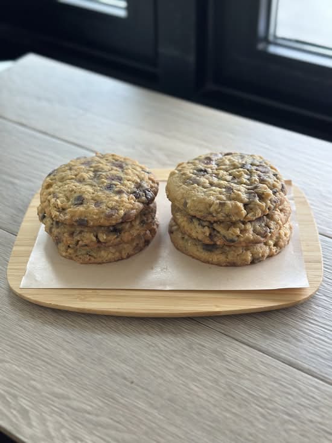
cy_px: 222
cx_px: 166
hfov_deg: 30.3
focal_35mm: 48
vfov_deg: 39.7
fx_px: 614
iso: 200
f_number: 1.78
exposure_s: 1/120
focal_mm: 6.86
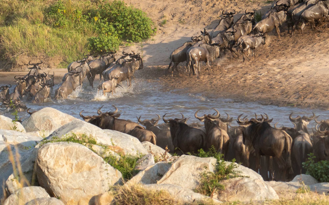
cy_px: 90
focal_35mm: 501
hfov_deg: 4.2
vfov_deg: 2.6
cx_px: 319
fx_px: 4491
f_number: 5.6
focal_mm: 200
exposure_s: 1/1000
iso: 320
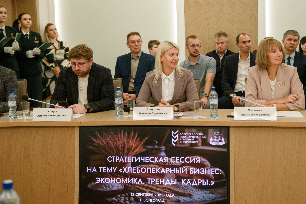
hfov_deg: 29.3
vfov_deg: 19.8
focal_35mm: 69
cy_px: 90
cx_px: 165
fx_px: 584
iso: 1600
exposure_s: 1/400
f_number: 3.5
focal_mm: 55
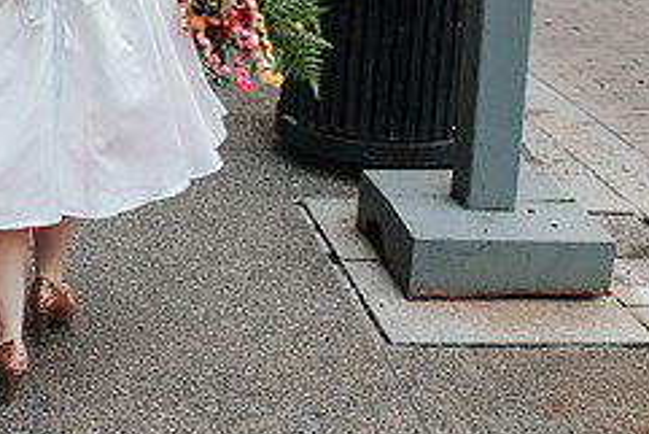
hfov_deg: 23.1
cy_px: -66
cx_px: 22
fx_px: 1533
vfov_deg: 15.6
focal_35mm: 85
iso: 450
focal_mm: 35
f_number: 3.5
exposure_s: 1/1250
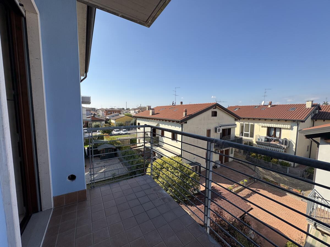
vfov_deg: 85.7
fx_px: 133
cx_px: 165
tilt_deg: -3.8
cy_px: 124
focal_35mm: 14
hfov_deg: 102.1
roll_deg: -0.1
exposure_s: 1/1178
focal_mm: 2.22
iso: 50
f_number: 2.2
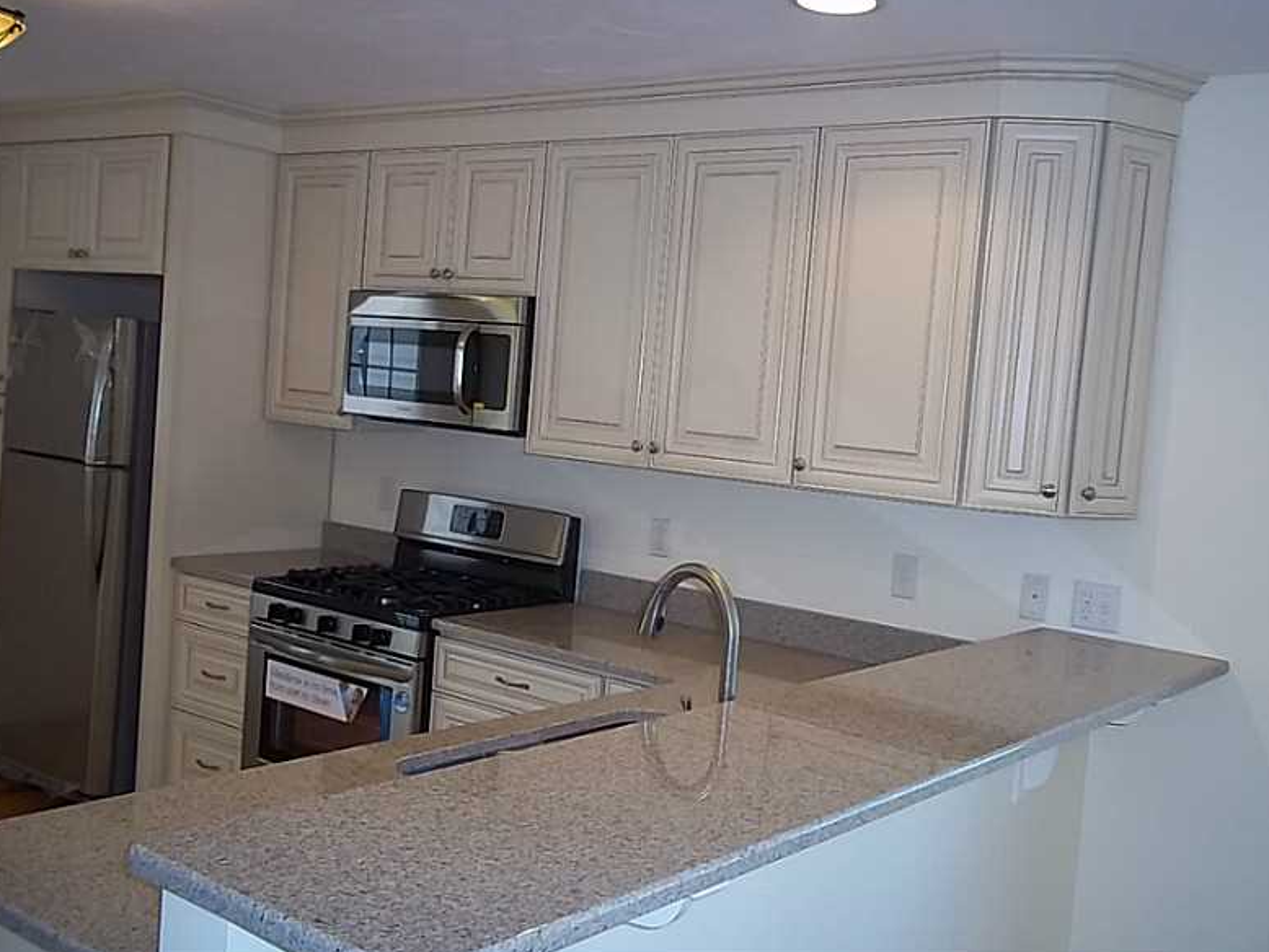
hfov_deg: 50.1
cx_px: 641
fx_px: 1357
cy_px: 473
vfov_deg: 38.7
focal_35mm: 37
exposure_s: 1/30
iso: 80
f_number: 3.1
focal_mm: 6.5
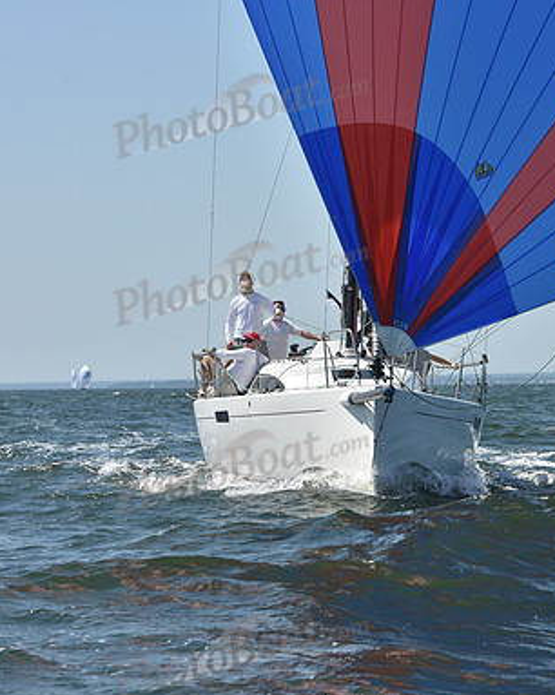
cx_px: 464
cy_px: 348
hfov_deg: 10.6
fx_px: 2980
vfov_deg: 13.3
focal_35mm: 145
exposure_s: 1/1250
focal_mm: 102
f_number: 8
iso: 250
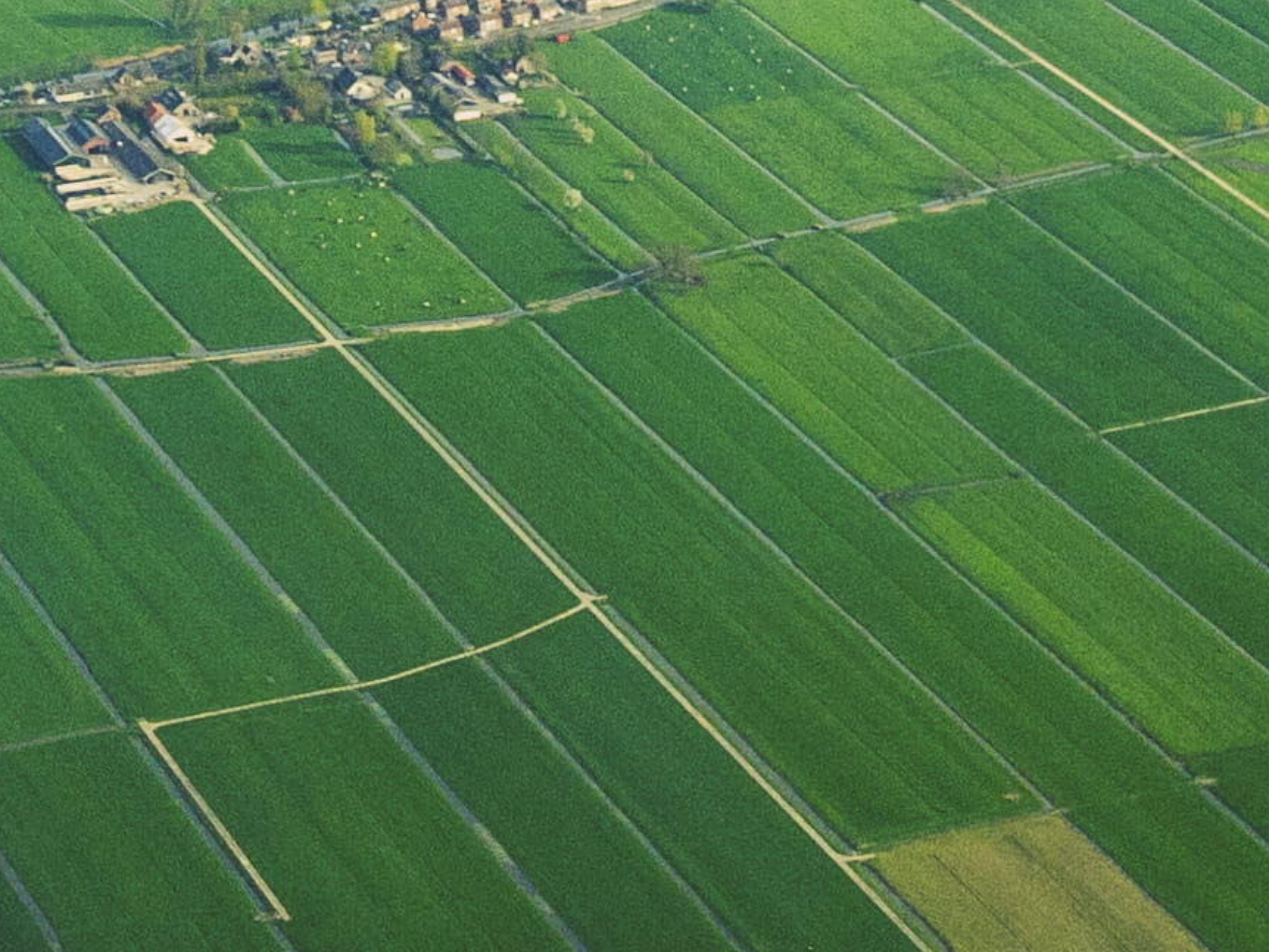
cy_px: -37
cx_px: 523
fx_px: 6857
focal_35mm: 187
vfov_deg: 7.9
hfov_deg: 10.6
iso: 200
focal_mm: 20
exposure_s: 1/500
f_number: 4.5
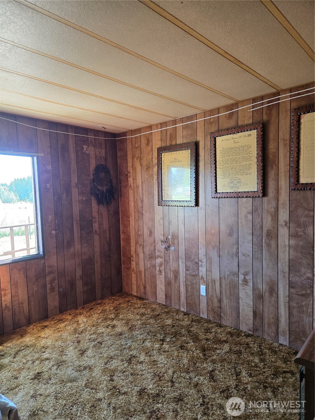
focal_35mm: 23
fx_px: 279
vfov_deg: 73.9
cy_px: 210
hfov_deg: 58.9
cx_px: 158
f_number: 1.8
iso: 200
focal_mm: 5.4
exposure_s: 1/120
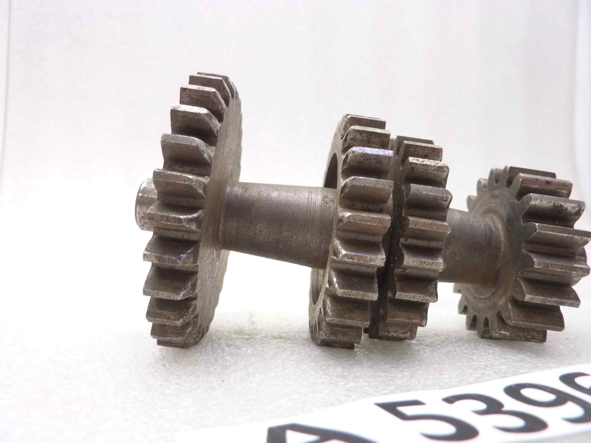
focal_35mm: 25
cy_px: 222
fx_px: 427
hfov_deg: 69.4
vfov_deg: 54.9
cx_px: 296
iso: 125
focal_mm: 4.1
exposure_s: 1/8
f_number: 3.3
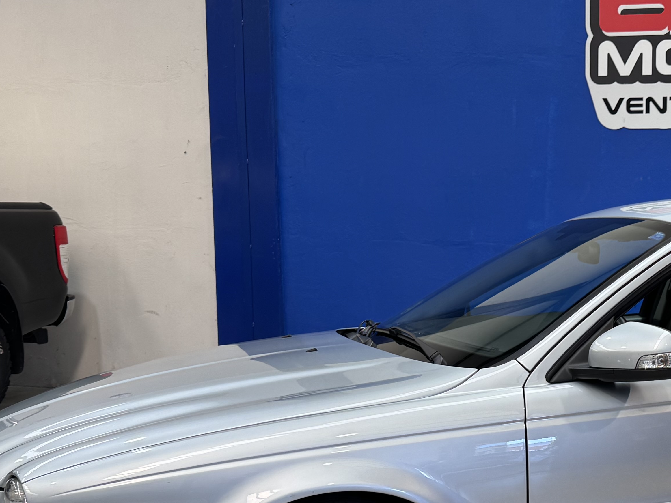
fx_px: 1144
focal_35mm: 59
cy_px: 396
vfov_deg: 24.5
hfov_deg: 30.7
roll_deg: -0.8
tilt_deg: -7.9
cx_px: 646
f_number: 1.78
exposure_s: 1/100
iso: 80
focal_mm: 6.76
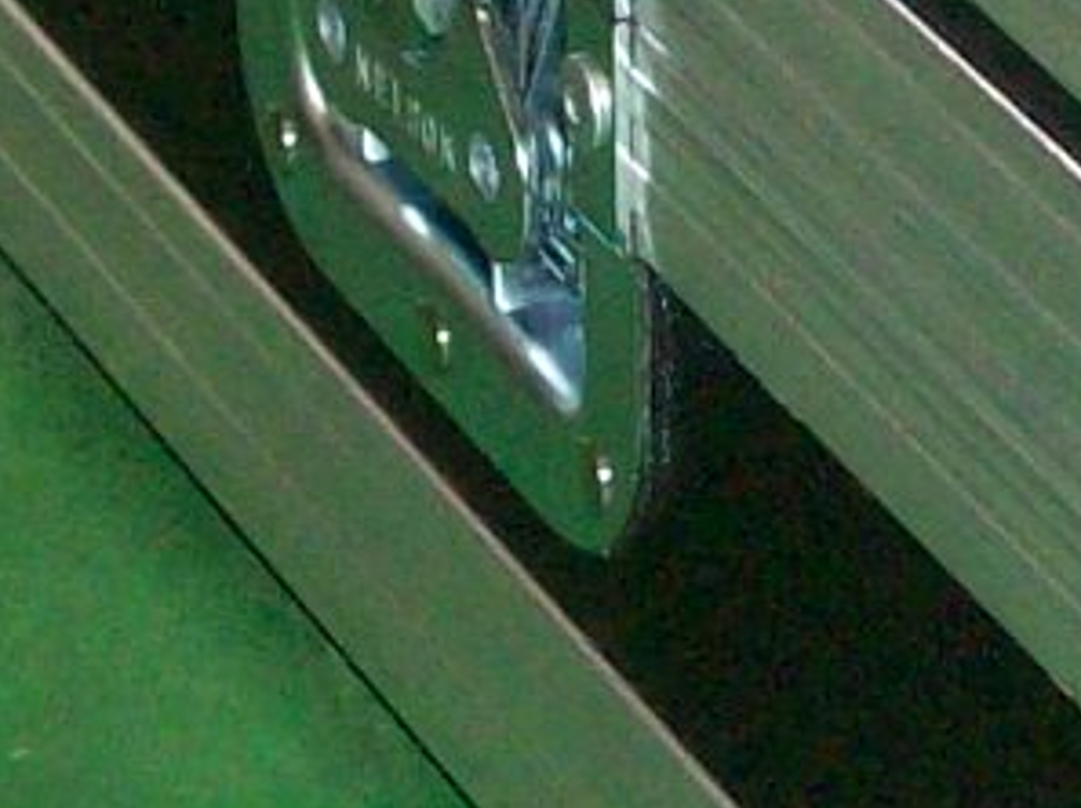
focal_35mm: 290
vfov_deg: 5.1
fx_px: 9045
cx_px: 1907
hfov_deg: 6.7
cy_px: 608
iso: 160
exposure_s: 1/46
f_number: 3.2
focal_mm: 7.1
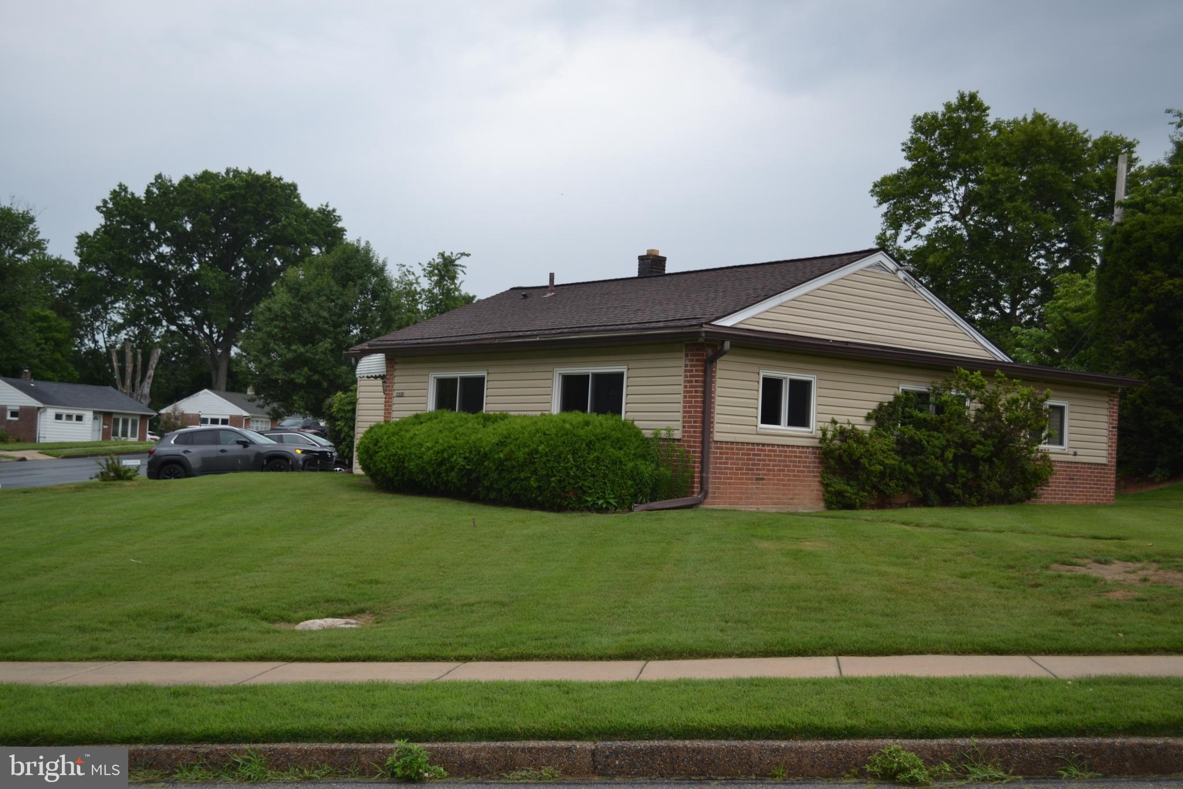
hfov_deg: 45.0
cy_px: 394
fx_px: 1429
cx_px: 592
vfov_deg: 30.8
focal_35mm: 44
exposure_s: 1/200
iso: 100
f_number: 5
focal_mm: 29
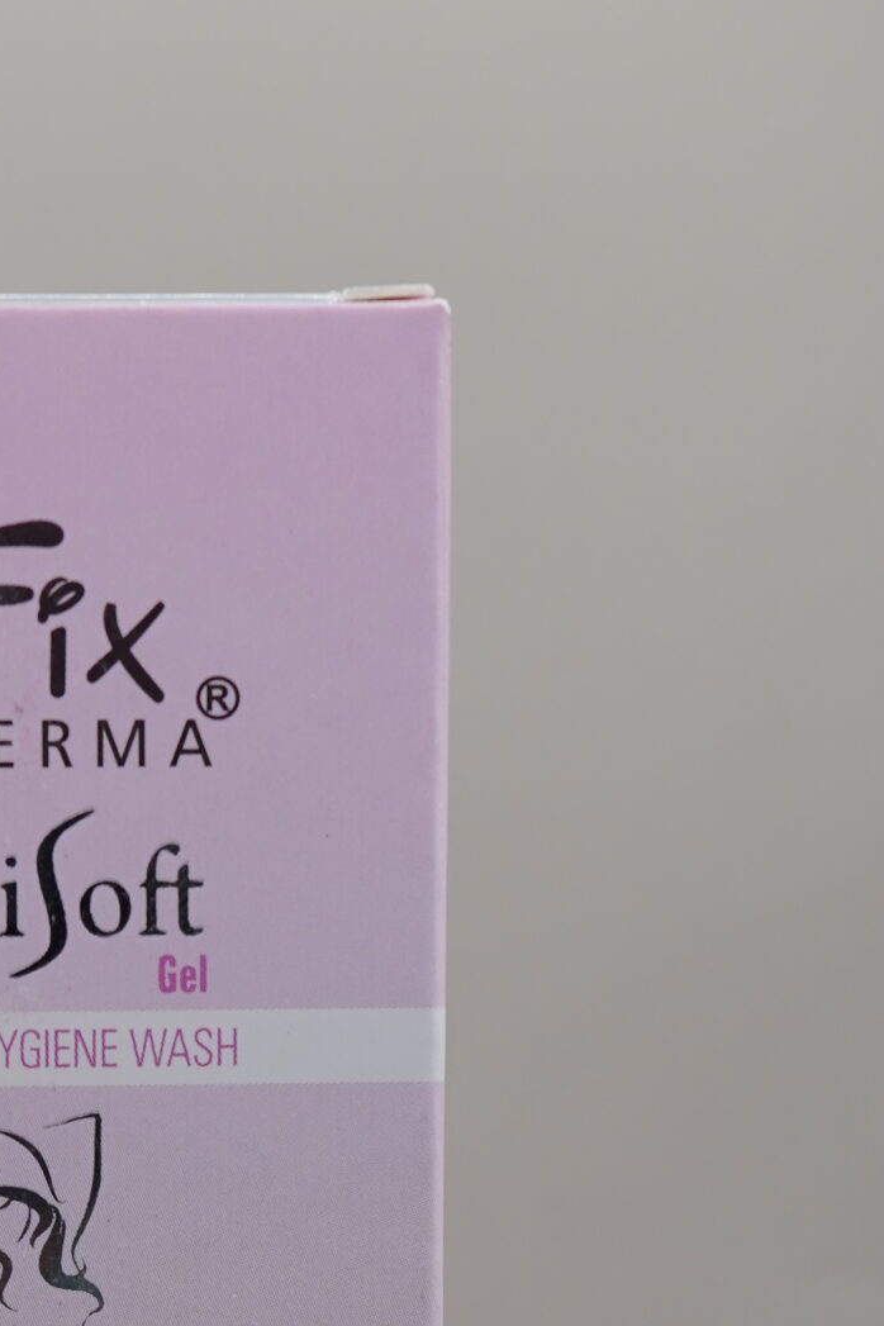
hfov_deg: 15.4
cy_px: 1287
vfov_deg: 22.3
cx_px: 102
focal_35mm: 88
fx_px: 3241
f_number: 6.3
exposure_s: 1/100
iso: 250
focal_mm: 24
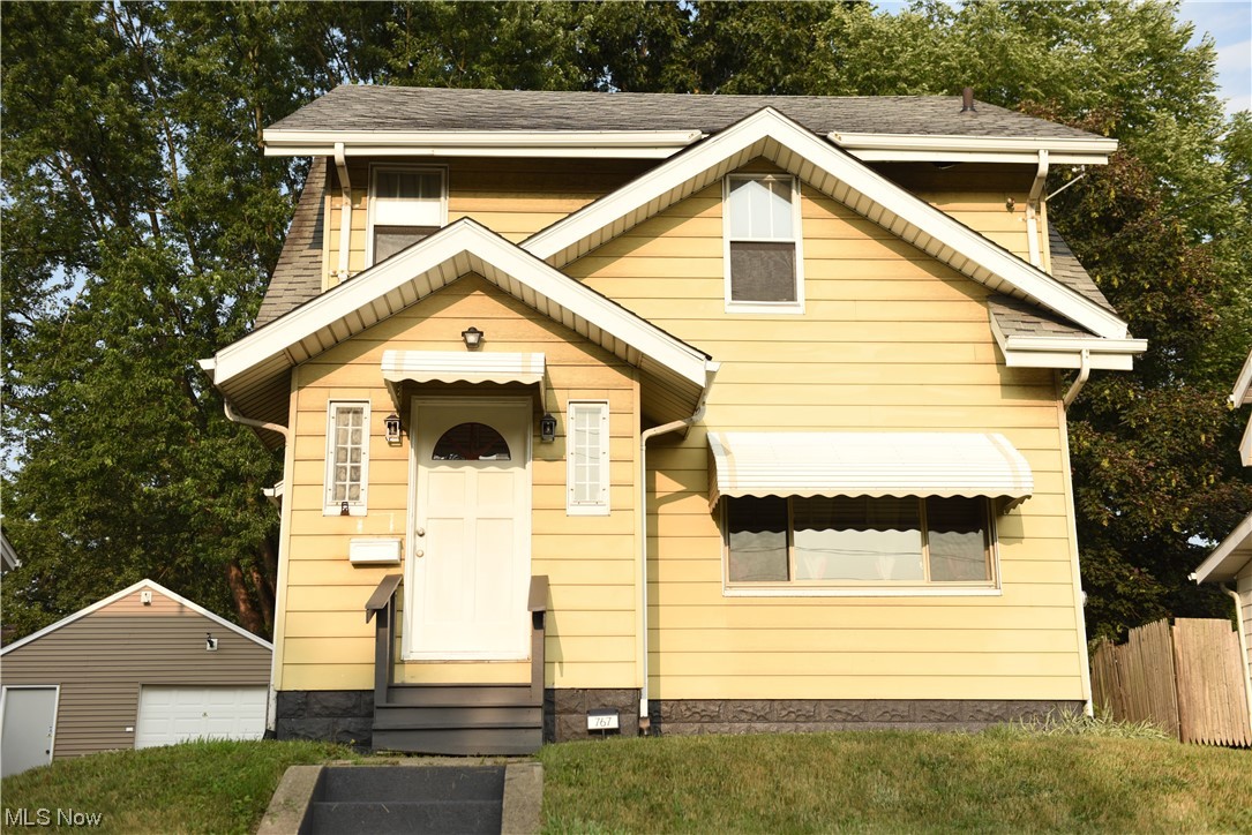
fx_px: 1531
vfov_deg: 30.5
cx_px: 626
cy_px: 418
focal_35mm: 44
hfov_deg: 44.5
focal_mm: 44
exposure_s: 1/2500
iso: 400
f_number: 3.5
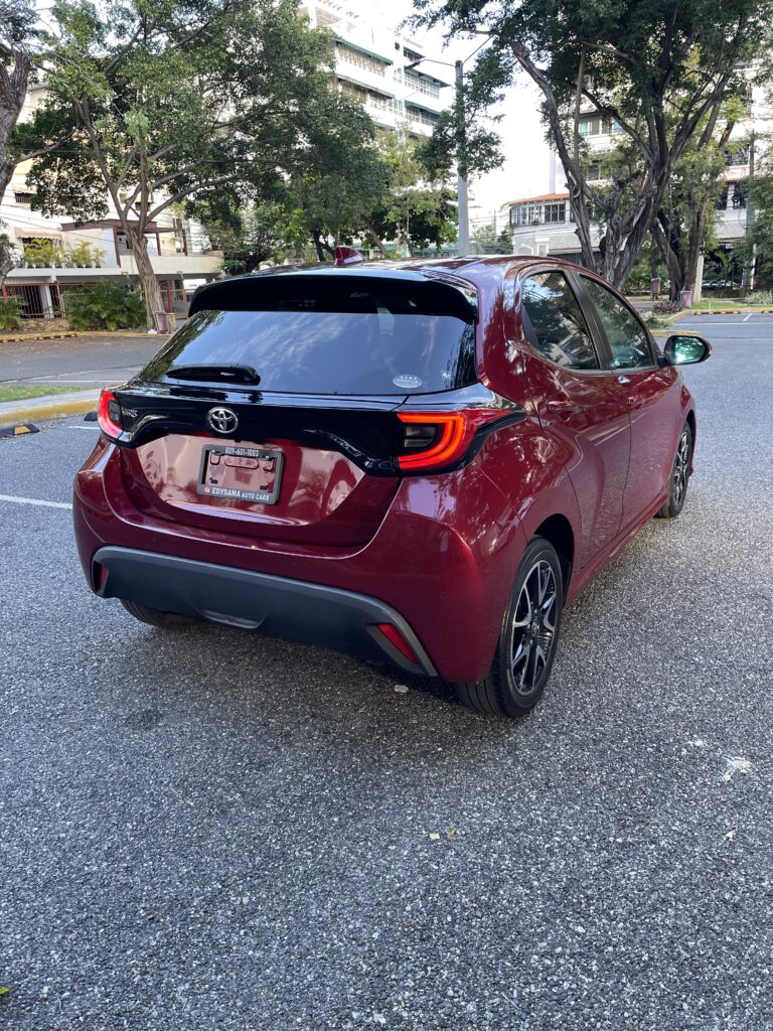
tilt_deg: -16.6
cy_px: 516
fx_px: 744
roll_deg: +2.9
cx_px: 386
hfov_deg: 54.9
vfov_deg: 69.4
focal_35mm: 25
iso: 100
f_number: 1.6
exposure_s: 1/121
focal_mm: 5.1
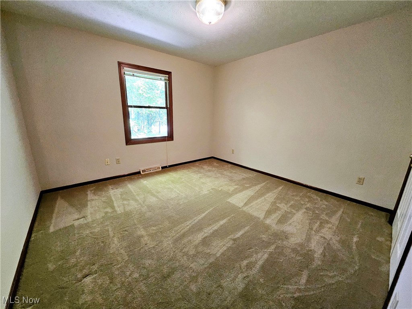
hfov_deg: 106.2
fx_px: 155
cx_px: 206
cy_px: 154
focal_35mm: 13
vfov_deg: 89.9
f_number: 2.2
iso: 400
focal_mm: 1.74
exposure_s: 1/30
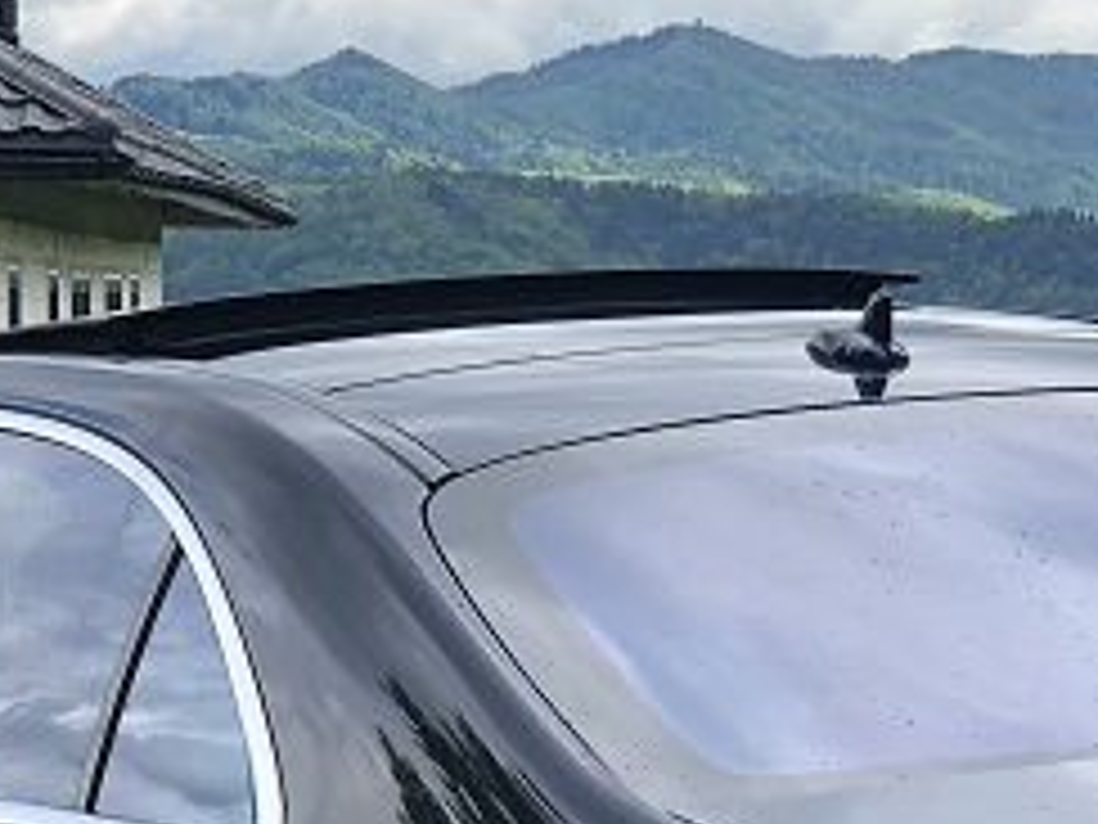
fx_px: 5456
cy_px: 1128
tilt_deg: -9.0
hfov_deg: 11.5
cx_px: 749
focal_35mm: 172
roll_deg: -1.1
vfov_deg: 8.5
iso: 16
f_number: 2.4
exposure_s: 1/313
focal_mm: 6
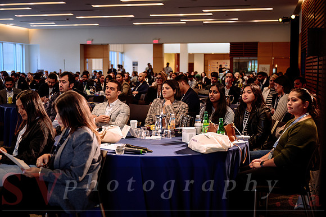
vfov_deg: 28.1
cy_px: 108
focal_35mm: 48
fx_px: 435
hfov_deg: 41.1
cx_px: 163
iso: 640
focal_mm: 48
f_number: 2.8
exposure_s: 1/200
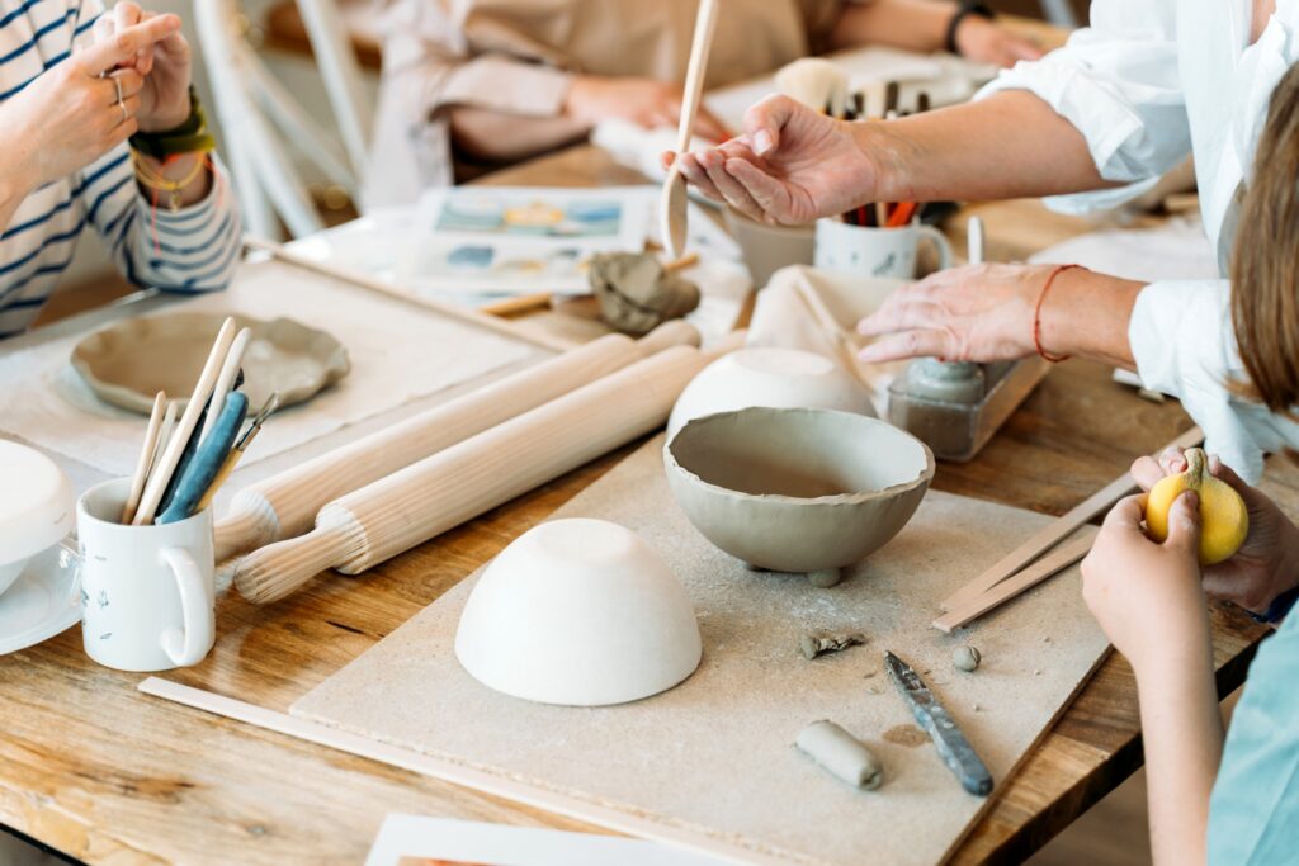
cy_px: 433
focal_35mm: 75
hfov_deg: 27.0
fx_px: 2706
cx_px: 650
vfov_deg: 18.2
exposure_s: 1/200
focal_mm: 75
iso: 400
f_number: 2.8
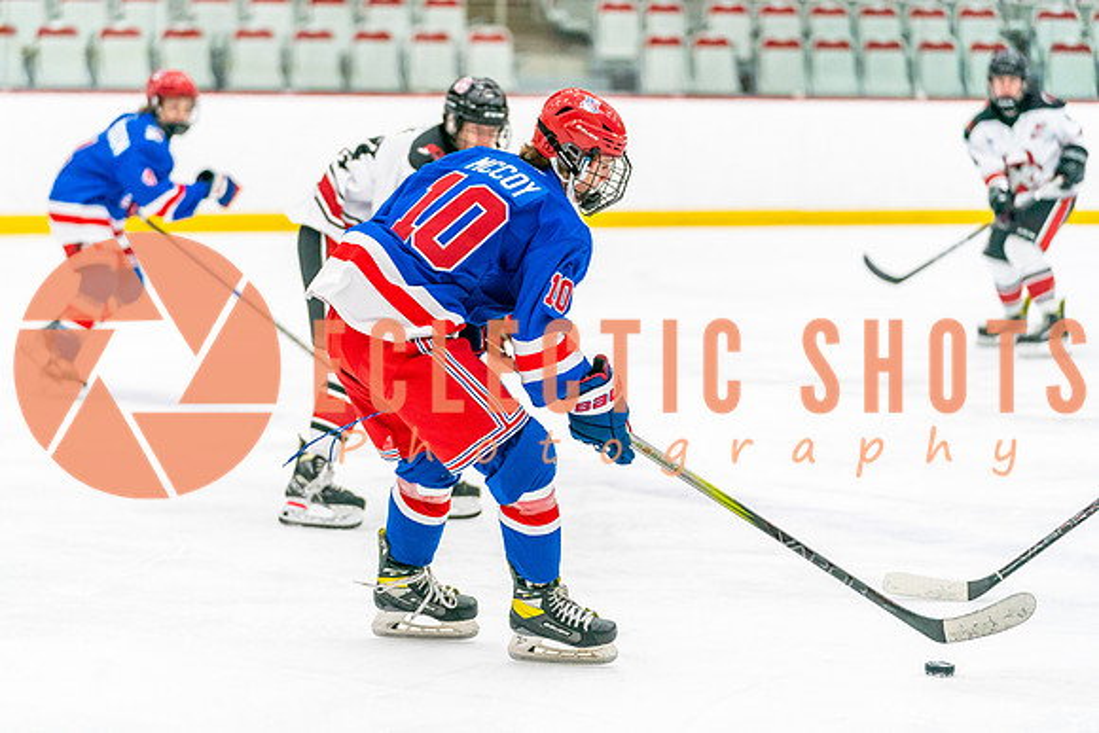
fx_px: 4242
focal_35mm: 139
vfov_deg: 9.9
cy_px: 366
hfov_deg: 14.8
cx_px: 488
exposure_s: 1/1250
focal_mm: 125
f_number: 2.8
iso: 3200
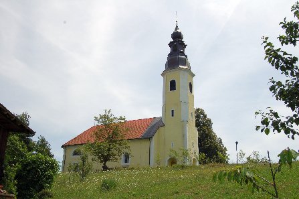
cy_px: 100
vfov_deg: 36.8
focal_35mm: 36
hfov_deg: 53.2
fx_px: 299
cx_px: 150
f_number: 10
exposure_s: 1/400
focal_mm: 24
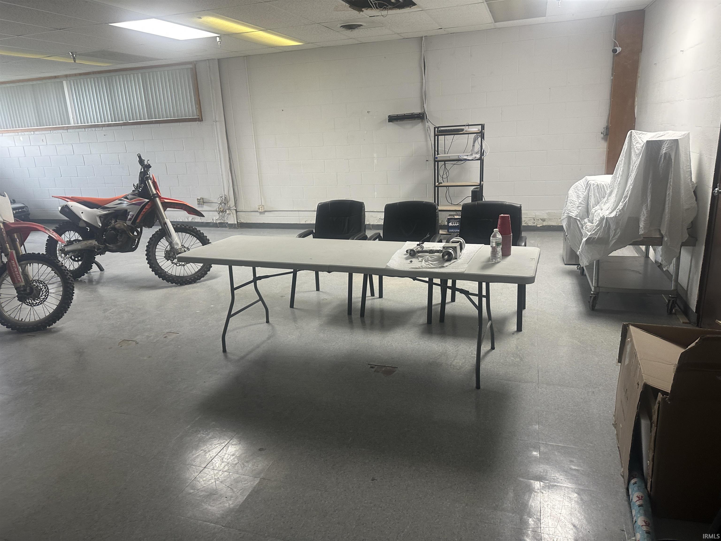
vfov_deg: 56.8
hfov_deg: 71.6
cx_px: 360
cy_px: 270
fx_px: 500
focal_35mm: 24
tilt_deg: -16.0
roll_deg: +2.1
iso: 125
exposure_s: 1/60
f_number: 1.78
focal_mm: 6.86
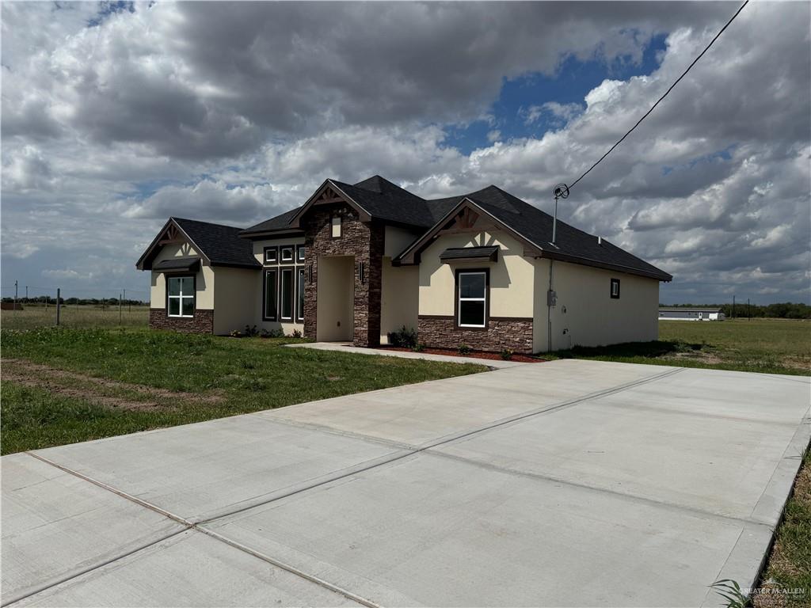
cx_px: 406
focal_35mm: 24
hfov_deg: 71.6
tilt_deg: +0.4
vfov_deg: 56.8
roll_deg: -1.2
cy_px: 304
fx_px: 562
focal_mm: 6.76
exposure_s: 1/12346
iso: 64
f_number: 1.78
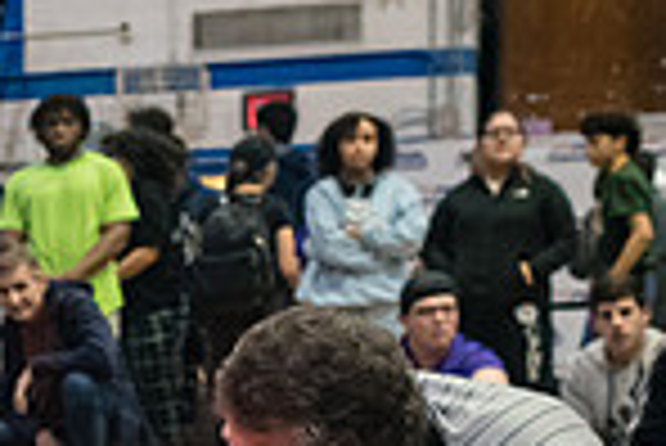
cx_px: -392
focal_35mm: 137
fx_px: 2537
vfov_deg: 9.8
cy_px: 606
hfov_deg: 13.9
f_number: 4
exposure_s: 1/400
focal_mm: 35
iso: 8000
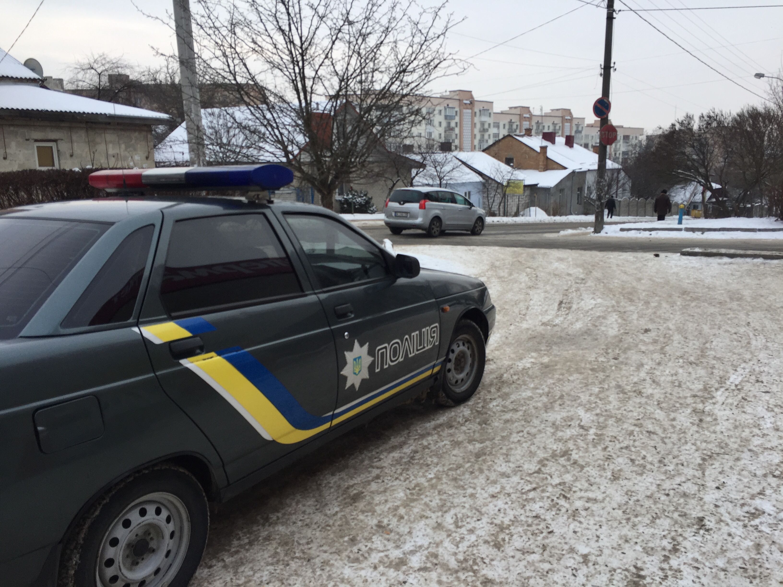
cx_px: 392
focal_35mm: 29
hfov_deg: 61.7
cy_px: 294
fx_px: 656
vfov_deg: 48.2
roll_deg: +1.2
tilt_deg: -10.6
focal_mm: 4.15
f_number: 2.2
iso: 32
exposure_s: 1/534
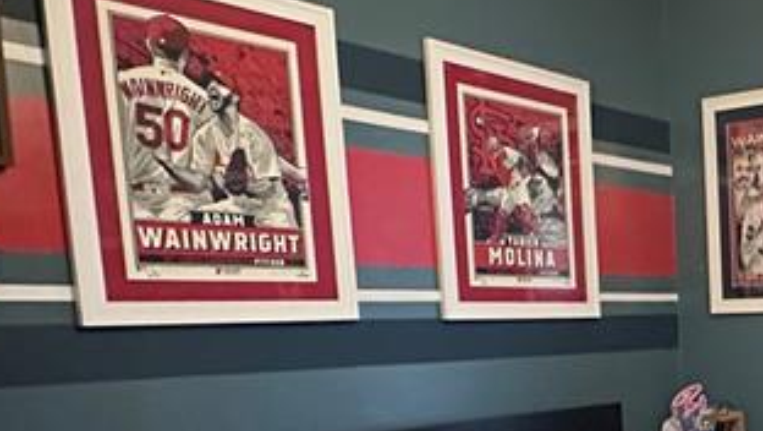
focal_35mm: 50
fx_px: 1012
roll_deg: +0.9
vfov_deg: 23.0
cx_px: 866
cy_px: 431
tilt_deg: -6.1
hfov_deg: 34.7
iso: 800
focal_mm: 2.22
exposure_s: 1/40
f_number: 2.2
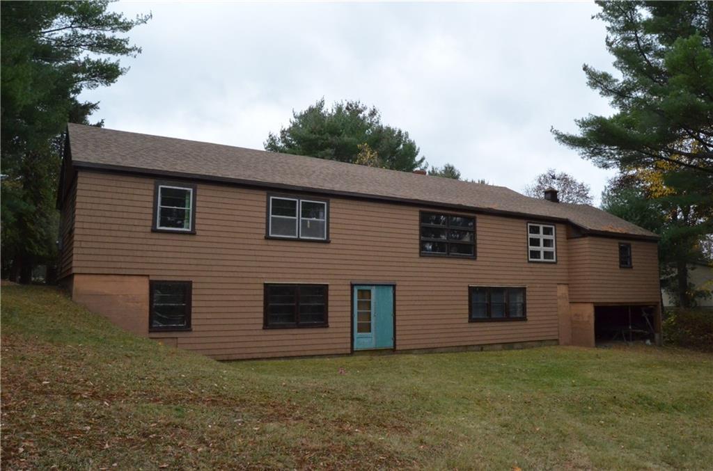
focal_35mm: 27
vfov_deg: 47.7
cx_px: 356
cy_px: 236
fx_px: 533
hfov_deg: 67.5
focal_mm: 18
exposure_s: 1/320
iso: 3200
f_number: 22
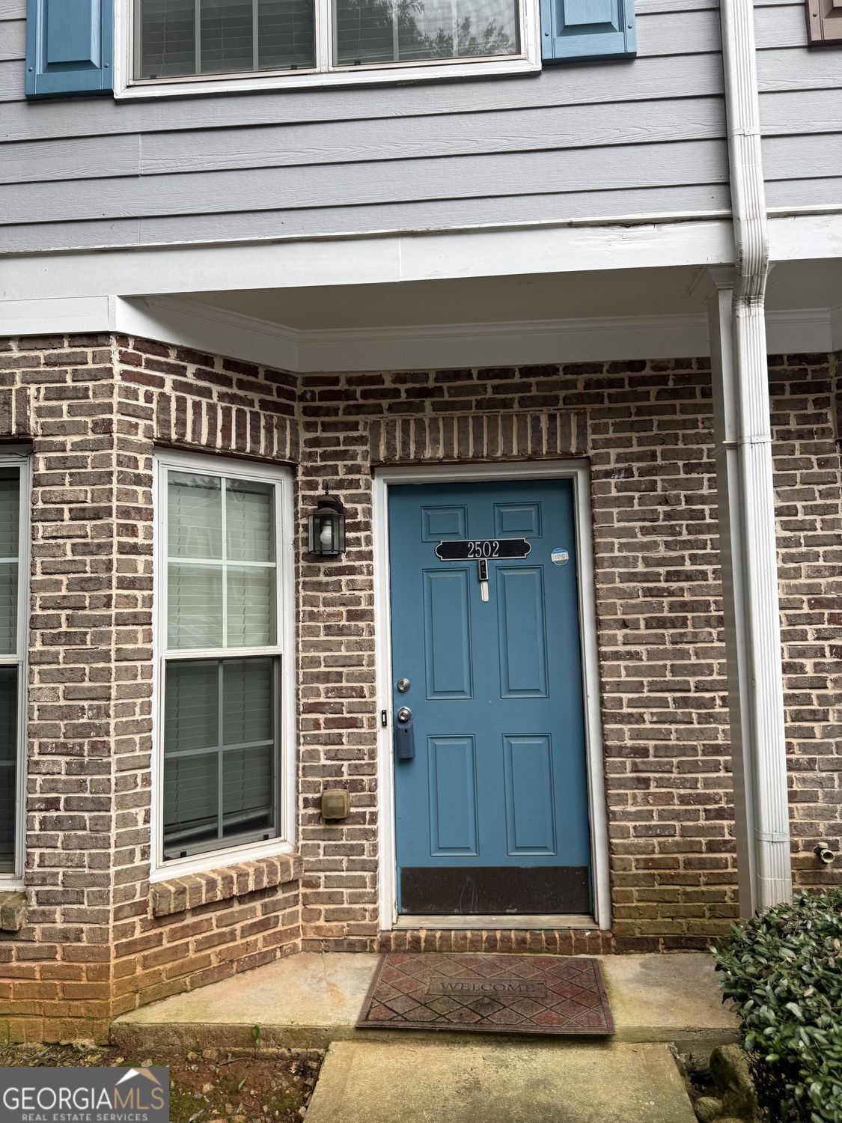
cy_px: 562
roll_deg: -0.2
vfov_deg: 71.6
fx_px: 778
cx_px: 421
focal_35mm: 24
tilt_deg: +4.4
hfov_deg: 56.8
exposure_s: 1/351
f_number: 1.78
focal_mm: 6.76
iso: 80
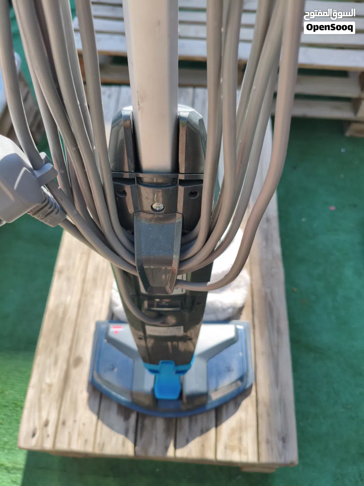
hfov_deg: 53.1
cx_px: 182
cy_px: 243
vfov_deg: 67.3
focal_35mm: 26
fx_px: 364
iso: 80
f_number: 1.5
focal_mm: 4.94
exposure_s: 1/1238
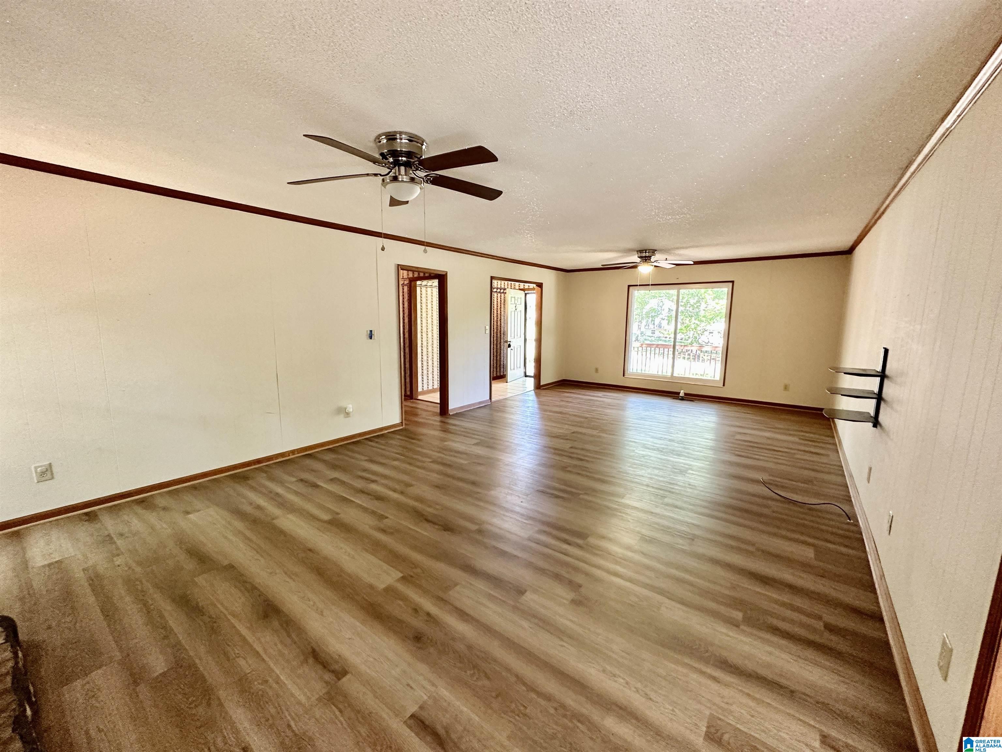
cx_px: 501
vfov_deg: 85.7
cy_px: 376
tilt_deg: -9.1
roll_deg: -0.8
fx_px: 405
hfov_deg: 102.1
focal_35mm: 14
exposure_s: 1/60
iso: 400
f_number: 2.2
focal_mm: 2.22
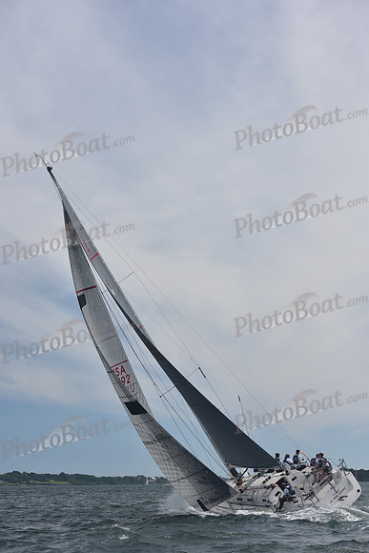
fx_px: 1076
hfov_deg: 19.5
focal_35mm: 70
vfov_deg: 28.8
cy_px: 276
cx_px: 184
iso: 320
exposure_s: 1/800
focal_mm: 70
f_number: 8
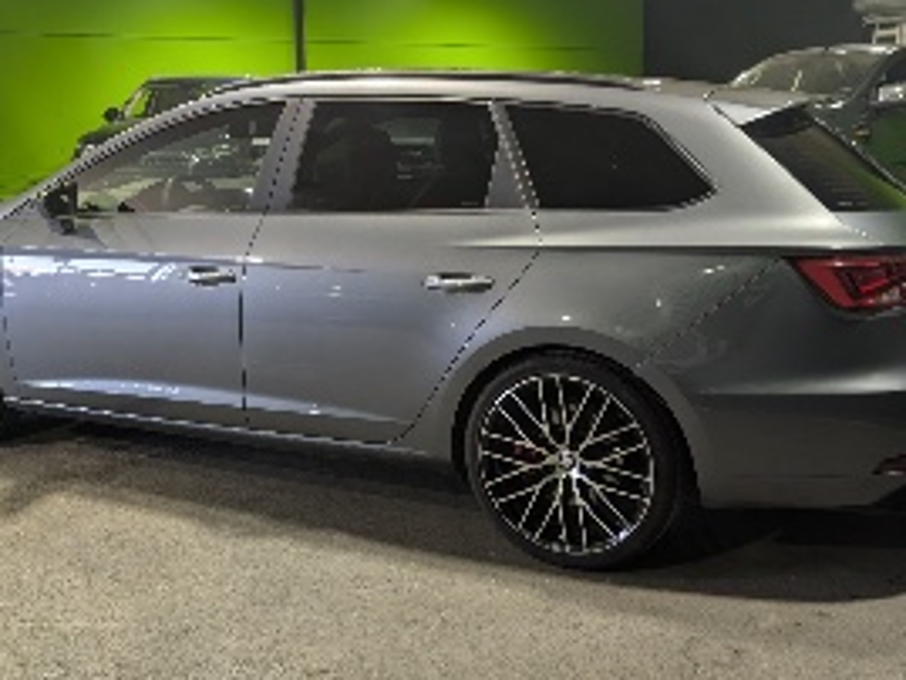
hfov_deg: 50.1
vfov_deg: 38.7
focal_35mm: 37
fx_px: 969
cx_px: 472
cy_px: 320
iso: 20
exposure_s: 1/23.8
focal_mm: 6.9
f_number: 1.68
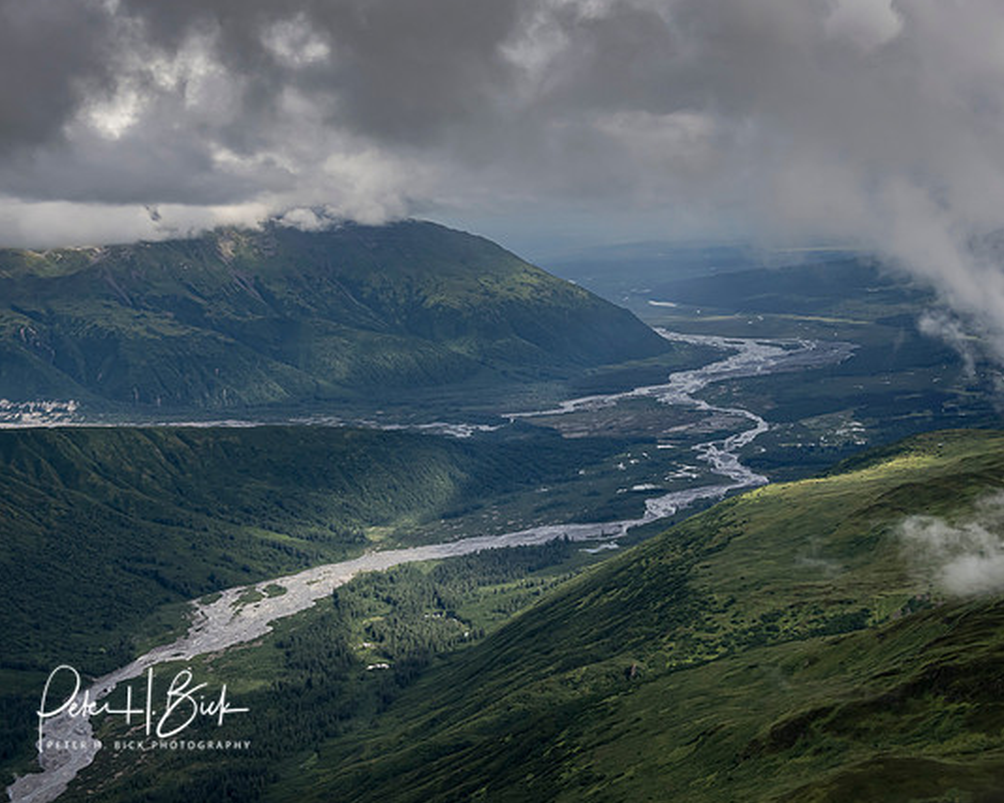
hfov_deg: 29.6
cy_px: 385
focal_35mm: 64
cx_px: 549
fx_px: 1901
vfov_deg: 23.8
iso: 400
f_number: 5
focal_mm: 29
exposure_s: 1/1000
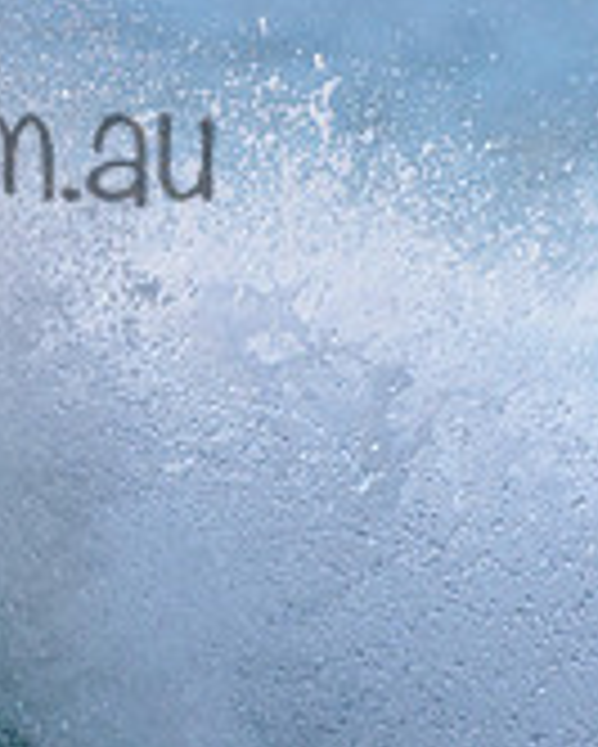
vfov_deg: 1.0
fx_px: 44405
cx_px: -144
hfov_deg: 0.8
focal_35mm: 2009
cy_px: -61
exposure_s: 1/2000
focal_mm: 500
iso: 560
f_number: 5.6
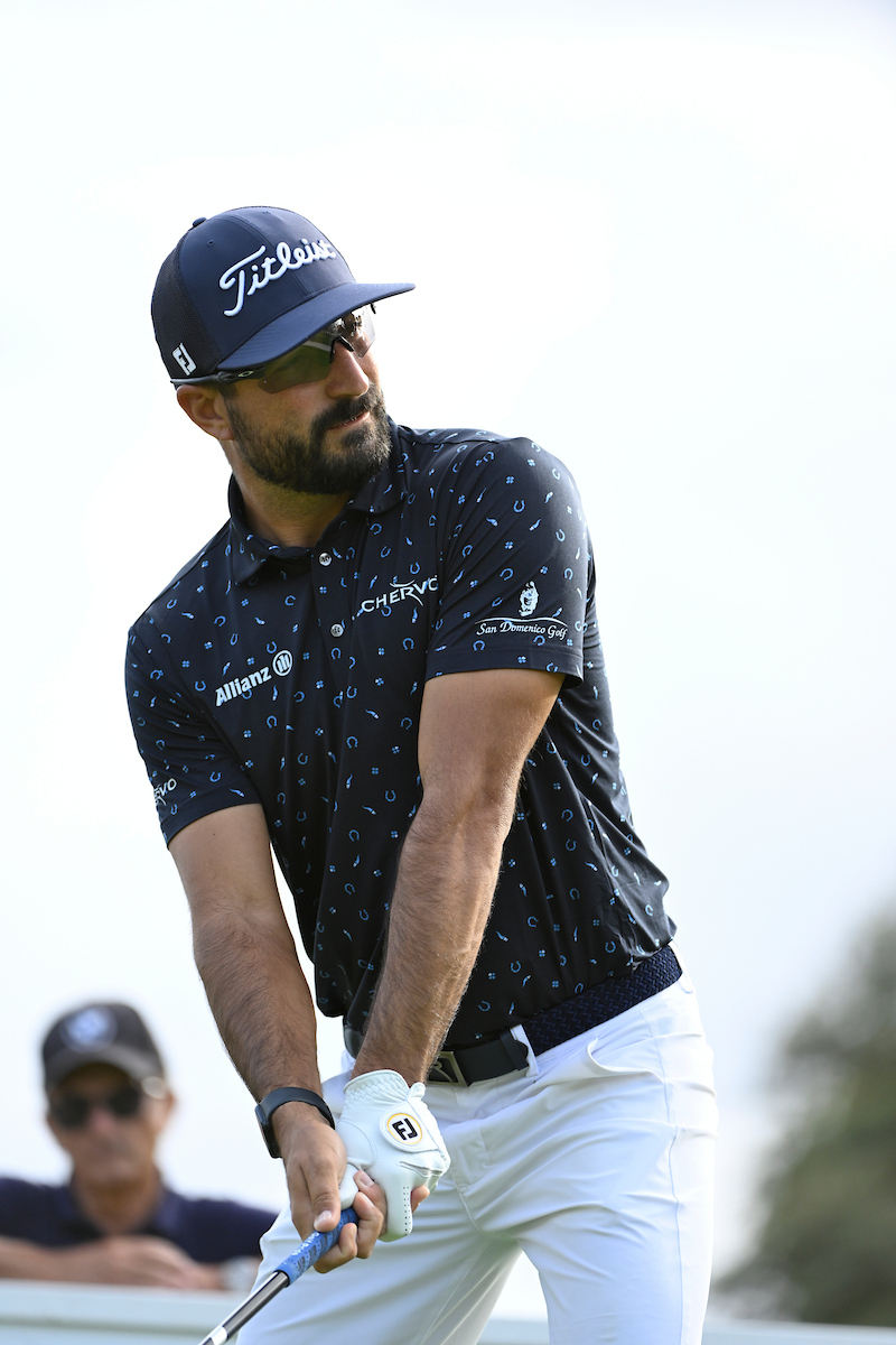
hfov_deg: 4.9
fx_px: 10453
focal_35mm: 280
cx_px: 448
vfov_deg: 7.4
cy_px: 672
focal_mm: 280
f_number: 4
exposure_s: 1/1000
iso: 800
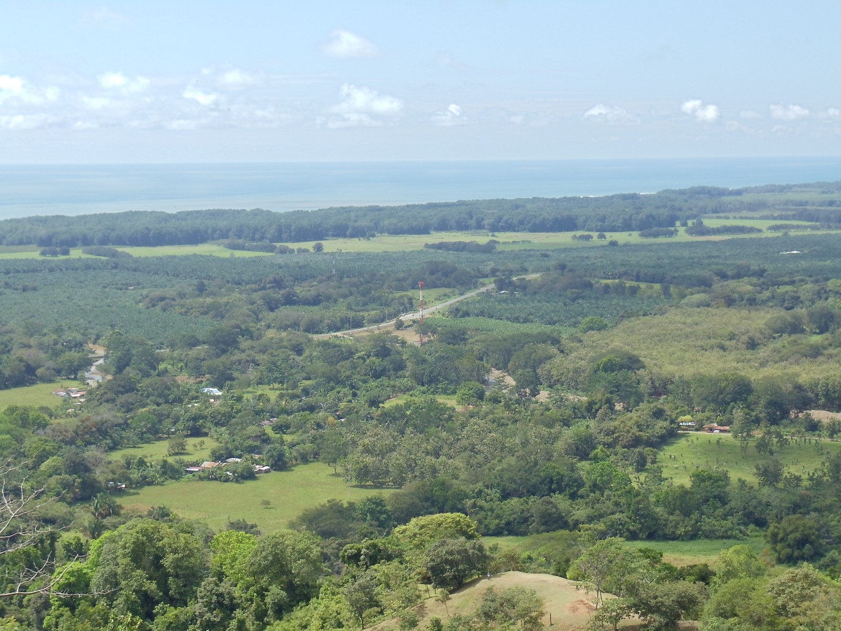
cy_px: 316
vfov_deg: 16.2
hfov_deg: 21.5
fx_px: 2211
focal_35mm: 91
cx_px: 420
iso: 80
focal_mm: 12.35
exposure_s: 1/100
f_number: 9.3
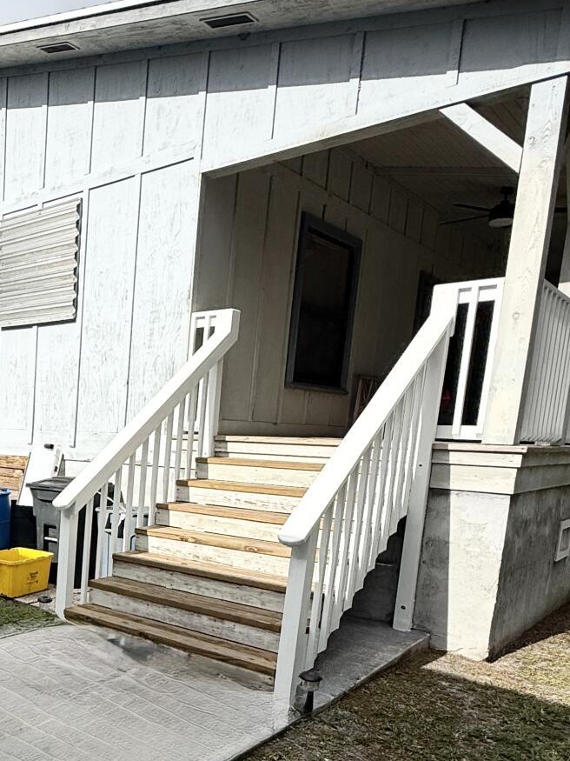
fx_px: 703
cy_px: 532
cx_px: -43
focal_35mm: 32
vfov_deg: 55.1
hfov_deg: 37.6
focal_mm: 2.22
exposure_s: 1/4425
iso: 50
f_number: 2.2
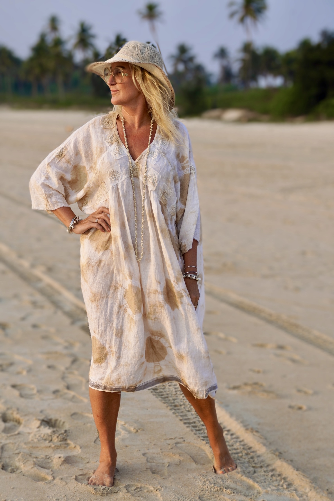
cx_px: 167
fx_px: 730
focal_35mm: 52
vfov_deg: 37.8
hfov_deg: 25.8
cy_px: 250
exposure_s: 1/200
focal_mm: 35
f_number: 5.6
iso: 100
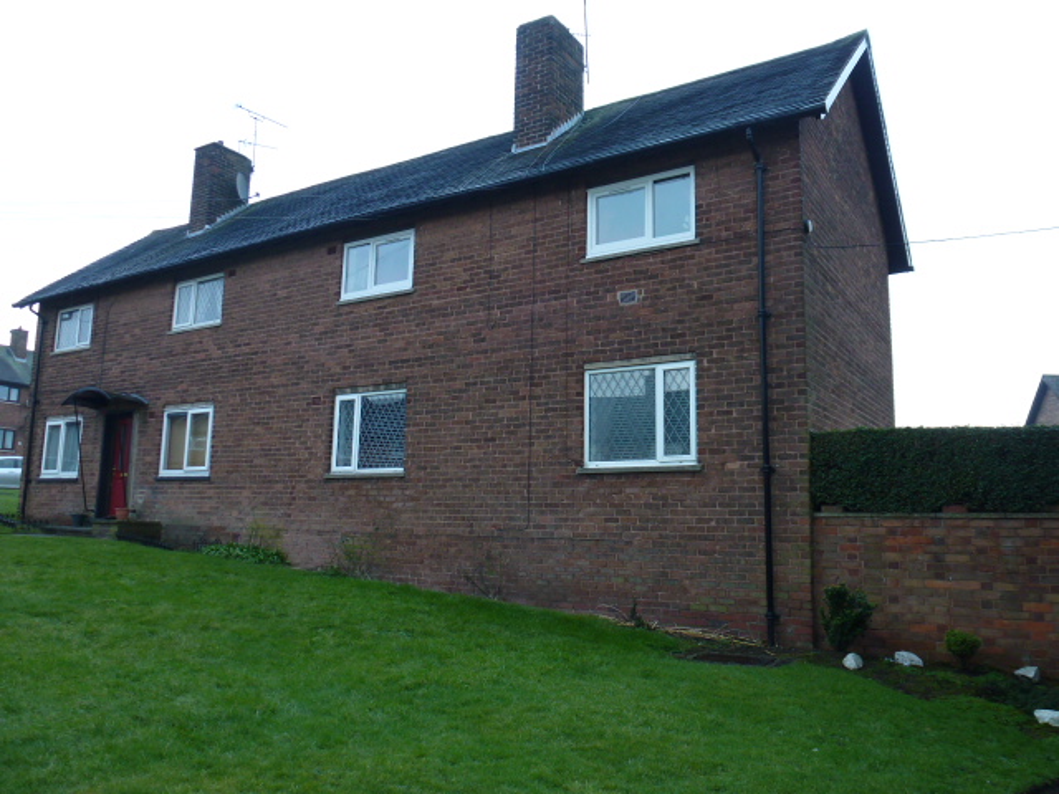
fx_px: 795
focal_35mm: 26
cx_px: 530
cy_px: 397
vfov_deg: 53.1
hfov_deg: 67.3
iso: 125
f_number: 3.4
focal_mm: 4.7
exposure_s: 1/60
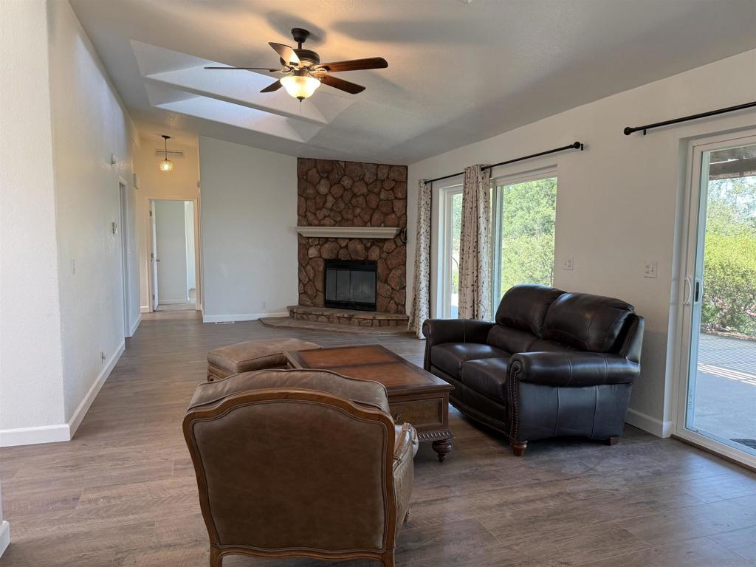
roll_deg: +0.3
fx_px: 524
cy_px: 284
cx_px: 378
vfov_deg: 56.8
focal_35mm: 24
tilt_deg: -5.0
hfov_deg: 71.6
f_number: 1.78
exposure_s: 1/120
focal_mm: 6.76
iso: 125
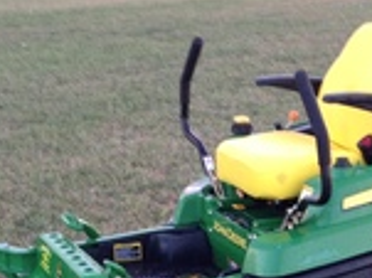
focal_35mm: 126
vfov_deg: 11.5
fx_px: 1353
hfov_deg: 15.5
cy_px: 337
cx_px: 323
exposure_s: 1/40
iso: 64
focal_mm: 4.28
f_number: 2.4
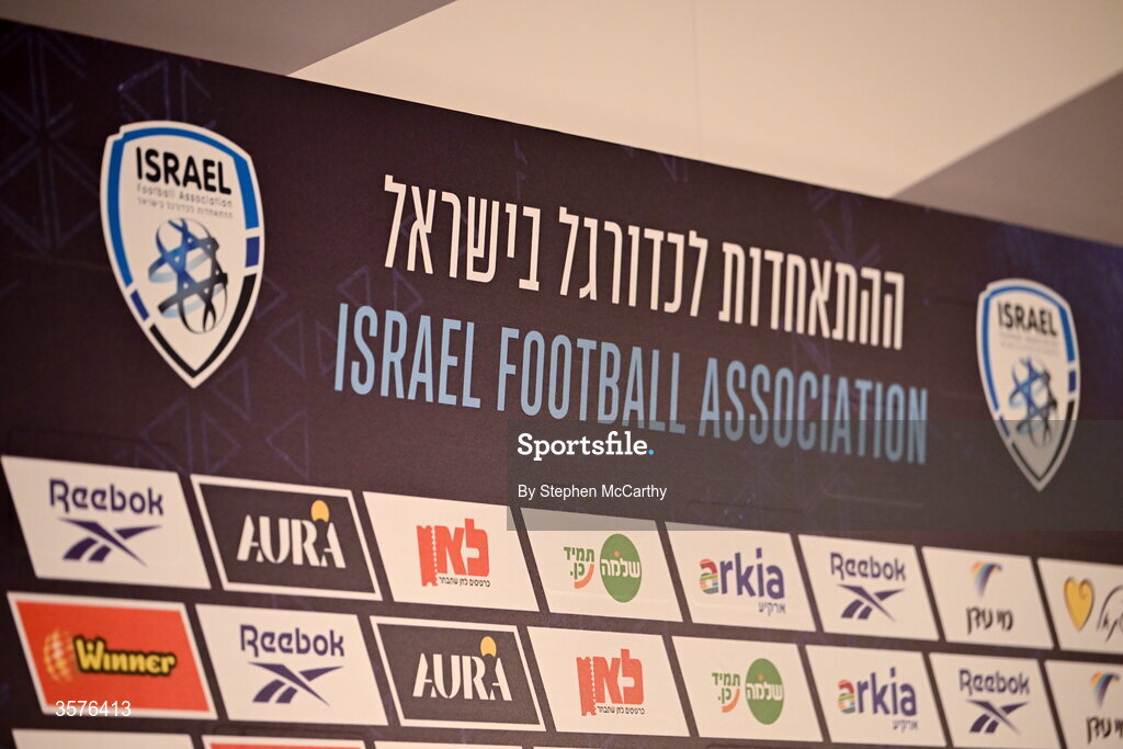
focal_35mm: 140
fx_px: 4368
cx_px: 562
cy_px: 374
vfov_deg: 9.8
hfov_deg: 14.7
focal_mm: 140
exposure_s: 1/400
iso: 2000
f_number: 2.8
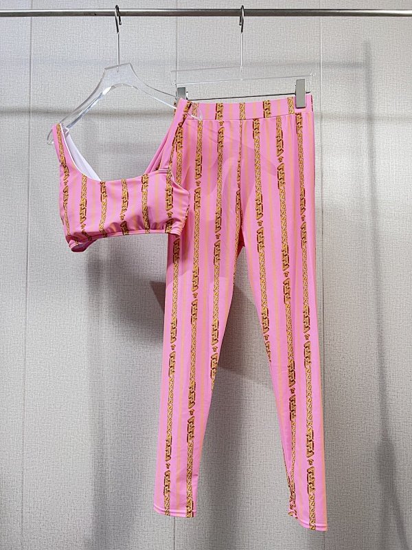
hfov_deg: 53.1
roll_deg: +0.6
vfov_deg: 67.3
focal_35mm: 26
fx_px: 413
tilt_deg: +2.5
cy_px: 275
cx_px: 206
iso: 100
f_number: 1.5
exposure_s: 1/50
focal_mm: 5.7
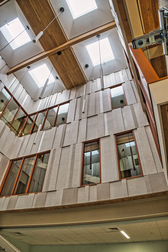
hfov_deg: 53.2
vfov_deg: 73.7
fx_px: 168
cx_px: 84
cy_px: 126
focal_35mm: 24
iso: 1600
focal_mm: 24
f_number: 7.1
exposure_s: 1/200
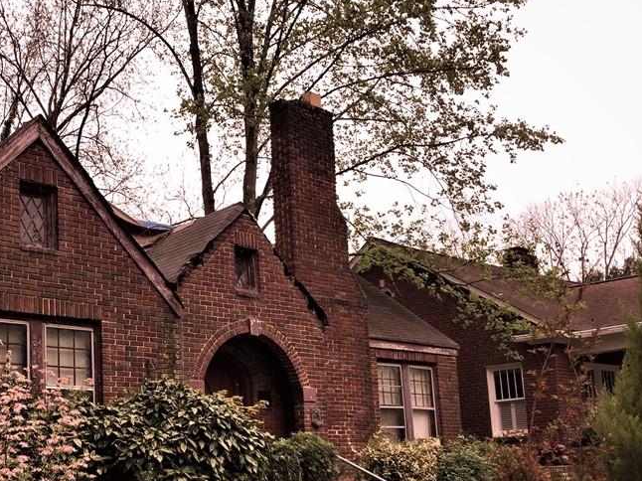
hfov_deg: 40.0
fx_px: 853
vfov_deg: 31.1
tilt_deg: +9.0
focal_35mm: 46
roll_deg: +0.4
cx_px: 153
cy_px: 346
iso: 32
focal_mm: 4.15
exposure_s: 1/120
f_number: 2.2
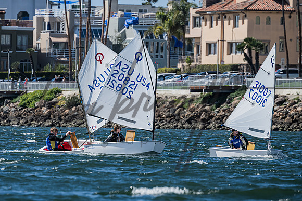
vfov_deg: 2.6
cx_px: 103
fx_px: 4499
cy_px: 75
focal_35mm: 536
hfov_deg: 3.8
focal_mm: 400
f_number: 8
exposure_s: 1/1000
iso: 320
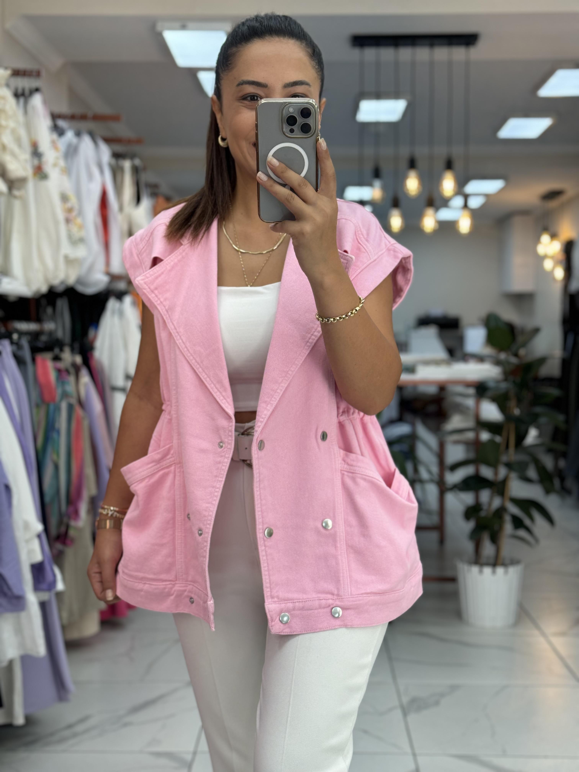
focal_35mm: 48
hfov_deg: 30.3
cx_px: 290
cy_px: 386
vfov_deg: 39.7
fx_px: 1070
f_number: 1.78
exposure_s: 1/100
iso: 64
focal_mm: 6.76
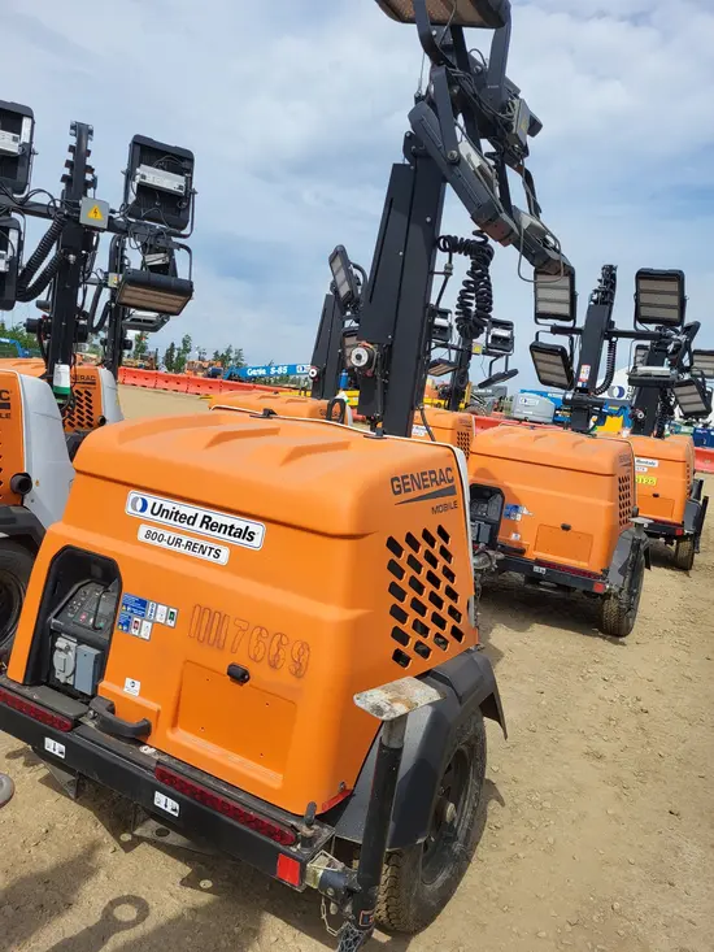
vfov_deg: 67.3
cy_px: 476
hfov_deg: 53.1
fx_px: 715
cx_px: 357
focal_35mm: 26
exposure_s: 1/3220
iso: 40
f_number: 1.8
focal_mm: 5.4
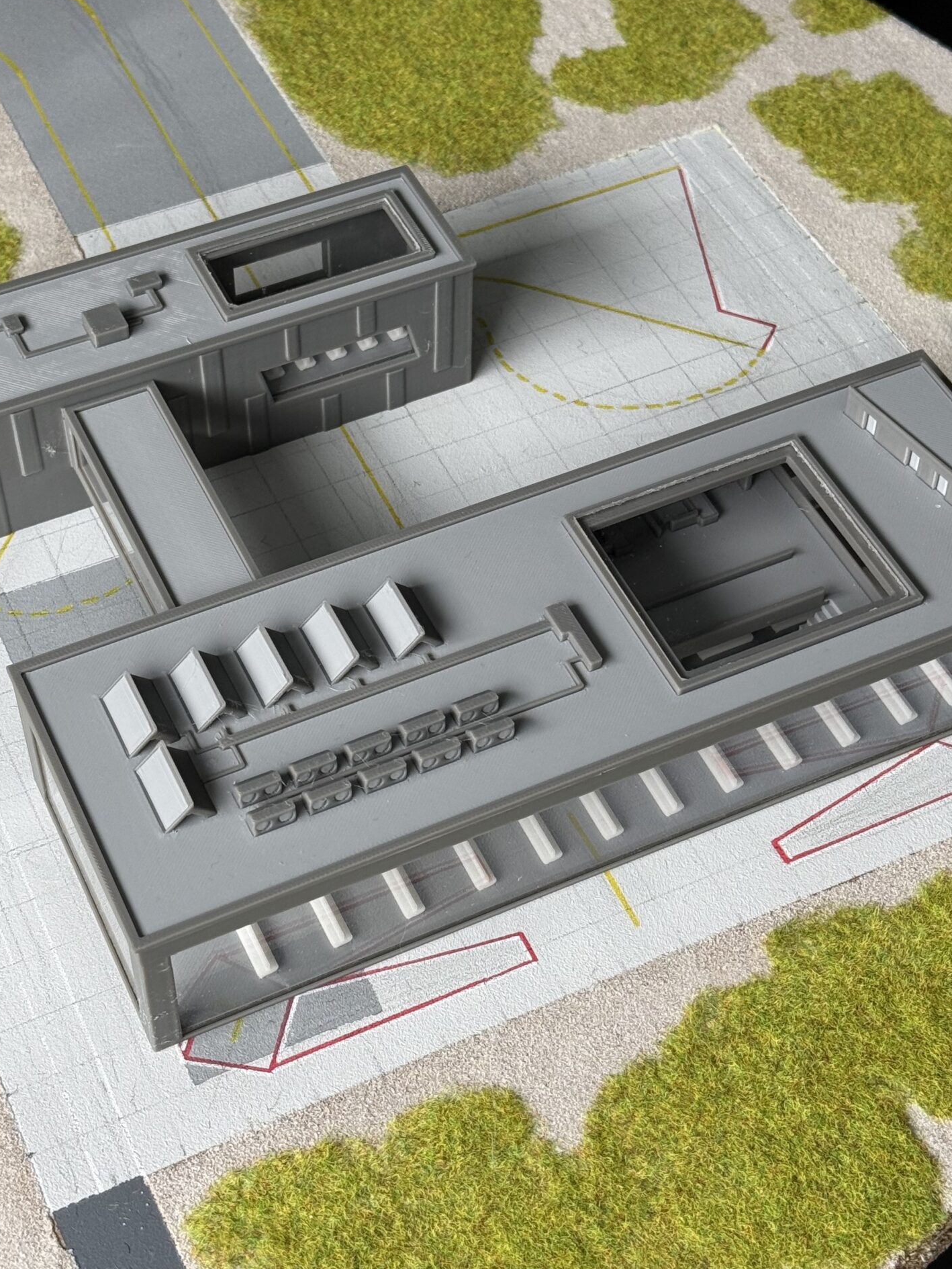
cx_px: 463
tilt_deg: -48.6
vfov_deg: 29.8
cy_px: 592
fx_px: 2383
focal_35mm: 65
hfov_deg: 22.6
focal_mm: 6.76
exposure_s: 1/82
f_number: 1.78
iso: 100
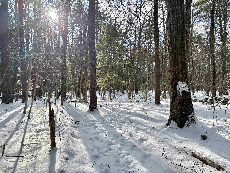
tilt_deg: +2.3
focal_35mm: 26
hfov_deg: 67.3
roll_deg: -1.1
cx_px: 115
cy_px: 86
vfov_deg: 53.1
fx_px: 173
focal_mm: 5.96
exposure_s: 1/1848
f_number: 1.6
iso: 50
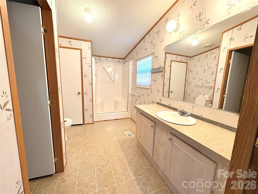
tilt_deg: -8.9
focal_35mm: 14
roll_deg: -0.8
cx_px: 129
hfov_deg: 102.1
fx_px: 104
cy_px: 97
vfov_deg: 85.7
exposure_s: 1/60
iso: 160
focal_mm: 2.22
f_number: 2.2
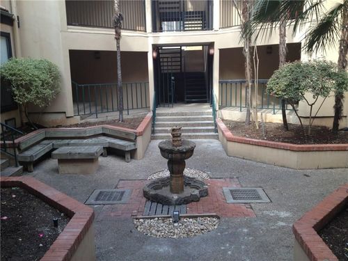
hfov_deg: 52.6
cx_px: 174
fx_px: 352
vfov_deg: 40.7
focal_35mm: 35
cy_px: 130
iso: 50
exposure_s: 1/141
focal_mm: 4.28
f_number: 2.4
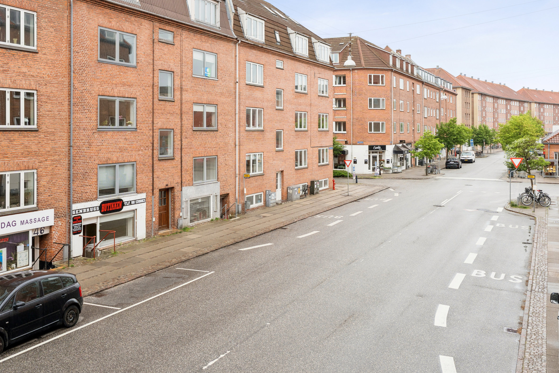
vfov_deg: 40.0
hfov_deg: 56.9
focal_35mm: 33
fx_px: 512
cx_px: 234
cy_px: 183
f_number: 8
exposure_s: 1/125
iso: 400
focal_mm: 26
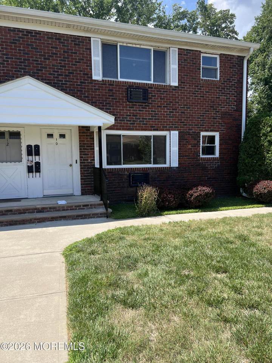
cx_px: 136
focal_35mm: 26
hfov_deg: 53.1
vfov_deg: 67.3
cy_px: 182
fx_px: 272
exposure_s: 1/2008
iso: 50
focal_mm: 5.7
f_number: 1.5
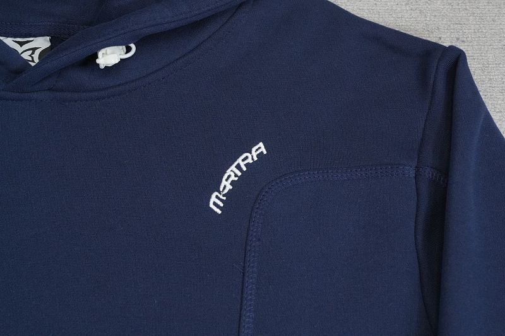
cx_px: 252
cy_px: 168
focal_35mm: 75
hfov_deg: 27.0
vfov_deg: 18.2
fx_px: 1052
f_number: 8
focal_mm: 50
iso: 1000
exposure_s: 1/160
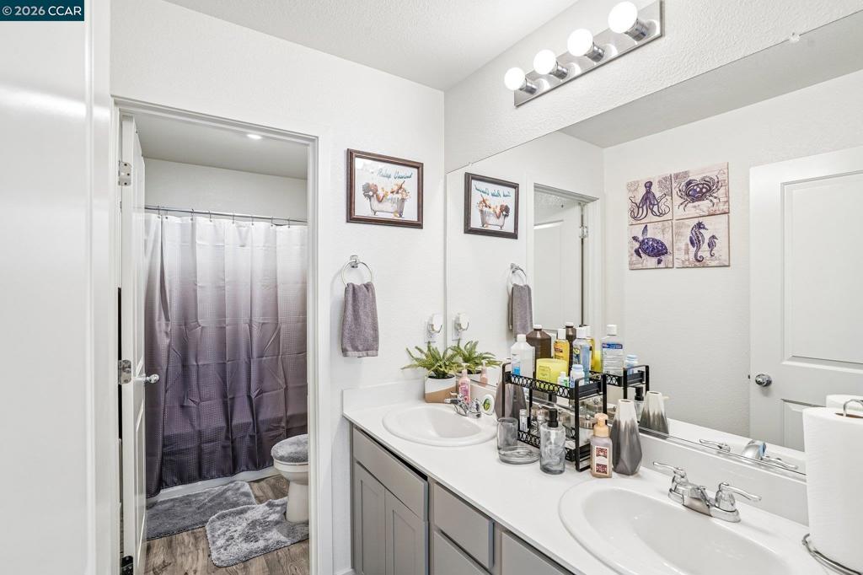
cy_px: 288
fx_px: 383
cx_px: 432
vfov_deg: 73.7
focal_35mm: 16
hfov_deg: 96.8
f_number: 8
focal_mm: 16
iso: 320
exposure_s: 1/8
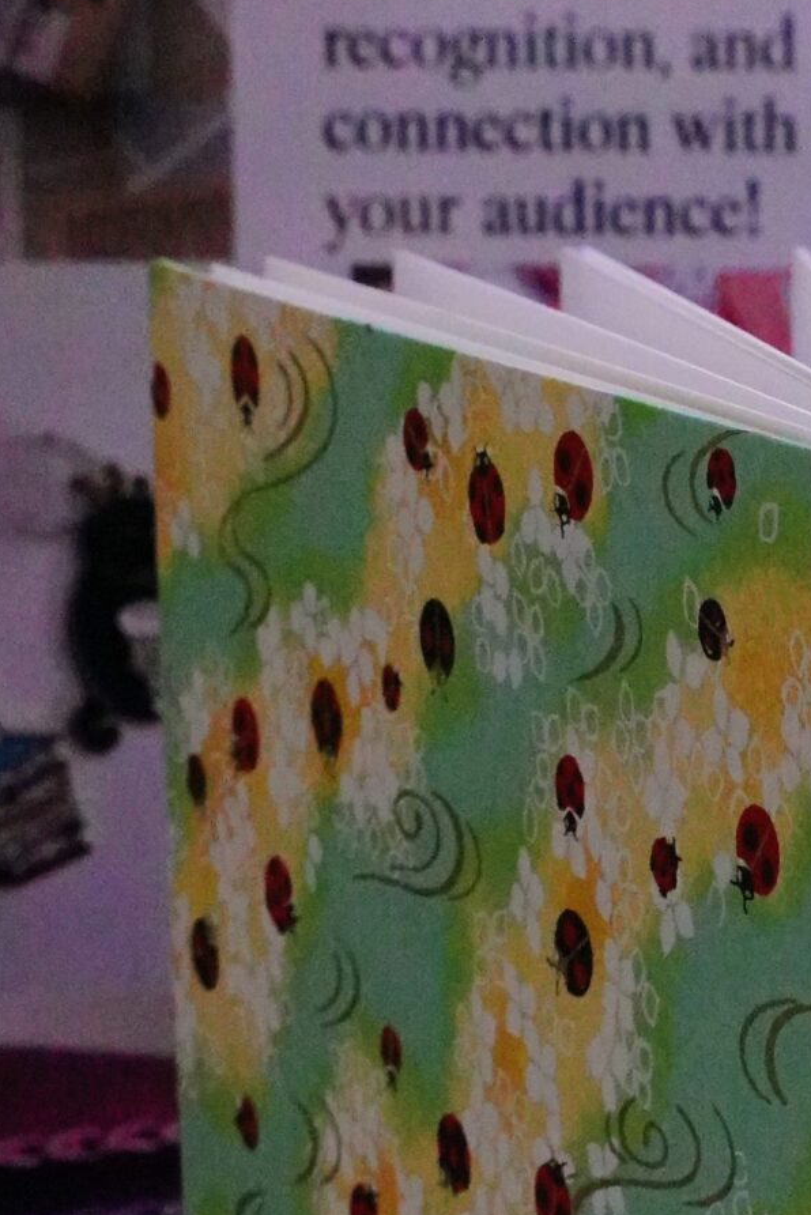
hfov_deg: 9.1
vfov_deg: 13.3
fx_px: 5031
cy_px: 1580
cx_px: 1001
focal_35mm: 149
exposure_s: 1/250
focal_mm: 19.57
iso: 3200
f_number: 5.6
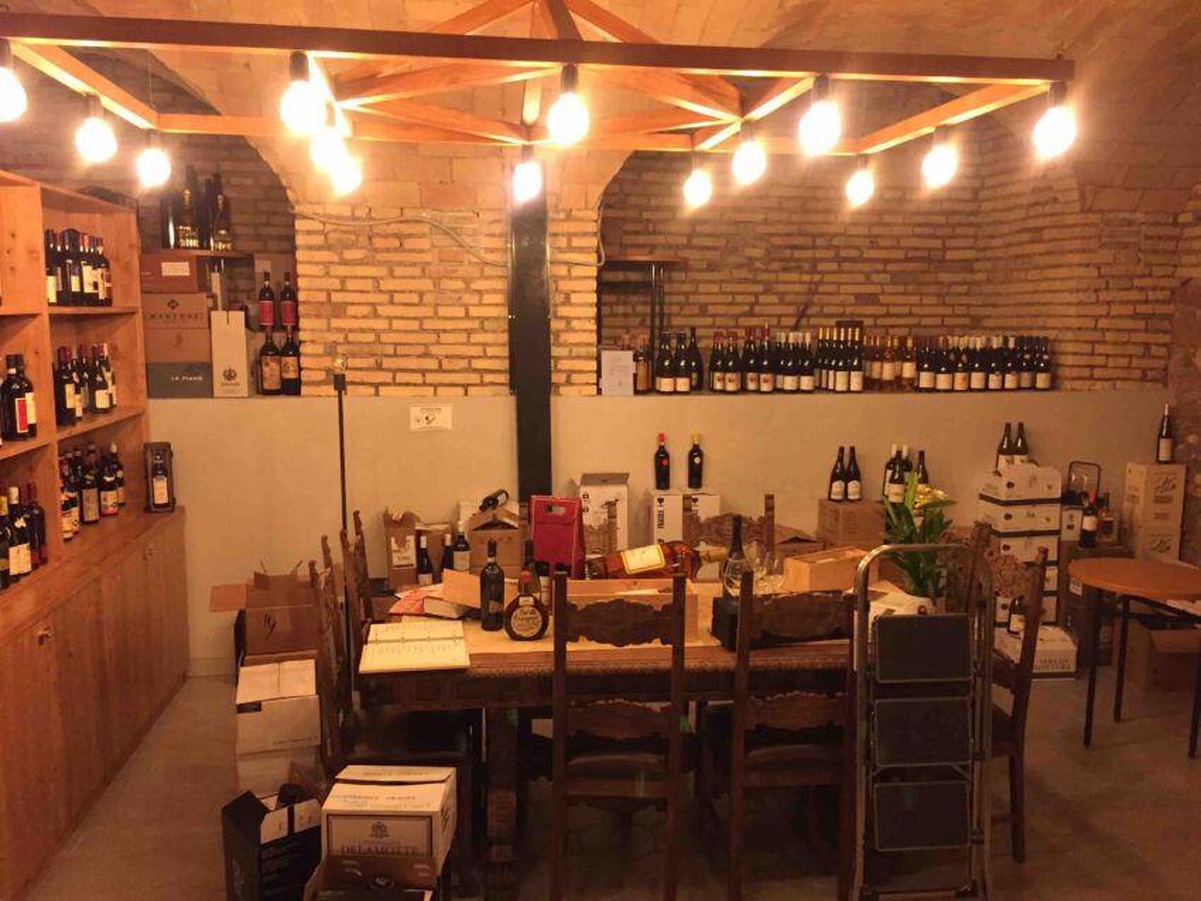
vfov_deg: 48.2
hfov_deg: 61.6
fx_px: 1006
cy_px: 450
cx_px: 600
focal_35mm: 29
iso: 320
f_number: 2.2
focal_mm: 4.15
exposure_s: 1/33
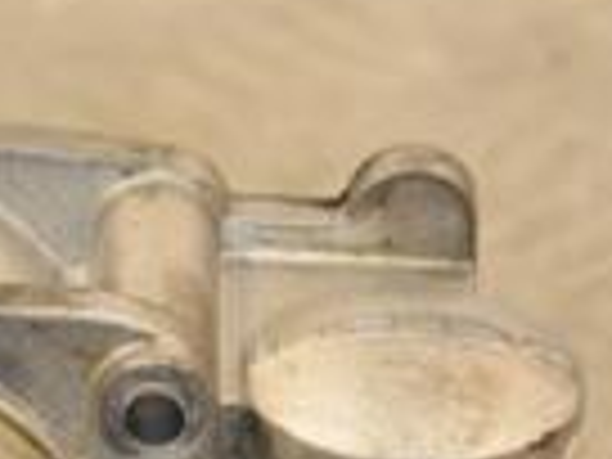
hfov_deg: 3.0
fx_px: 11812
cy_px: 544
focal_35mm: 668
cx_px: 50
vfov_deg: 2.2
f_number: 5.6
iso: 800
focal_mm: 105
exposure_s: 1/125
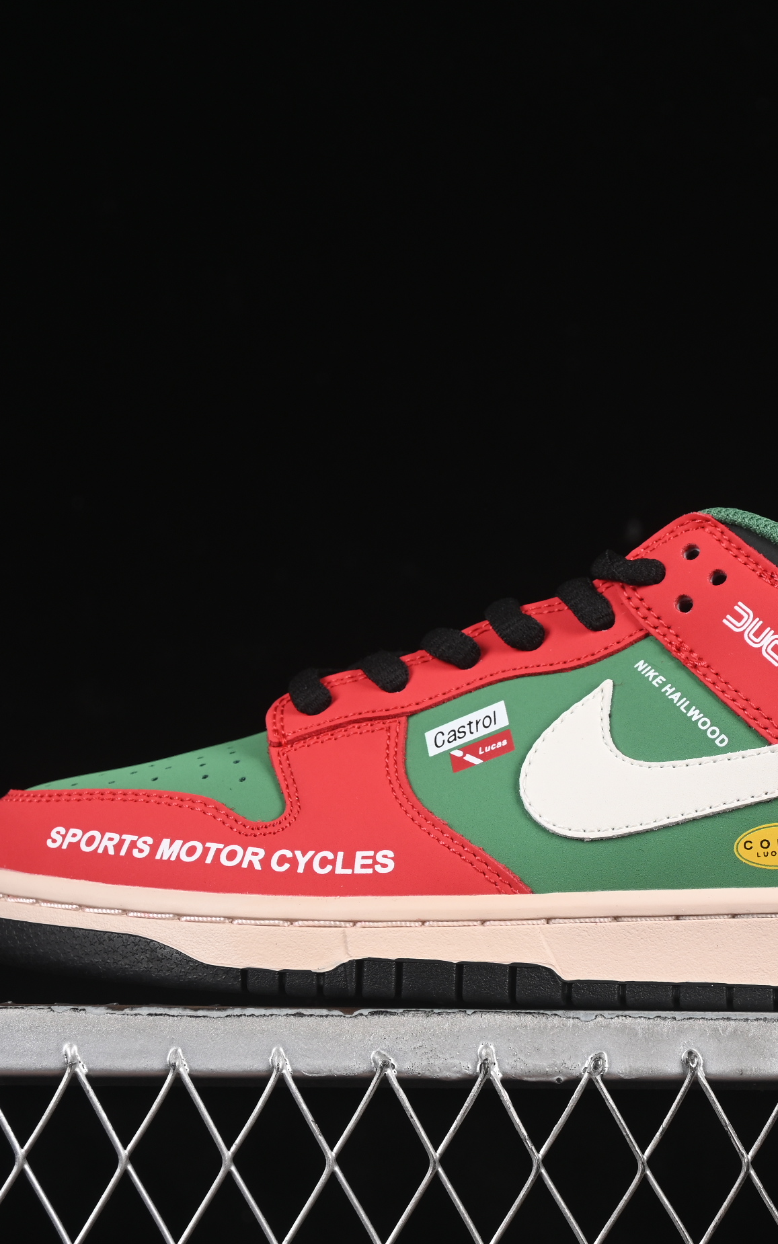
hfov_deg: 11.4
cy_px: 621
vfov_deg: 18.1
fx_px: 3900
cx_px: 597
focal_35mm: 115
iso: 160
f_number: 7.1
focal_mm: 50
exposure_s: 1/80
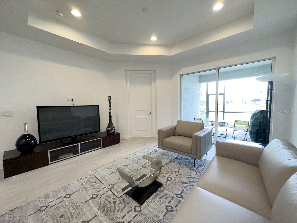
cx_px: 148
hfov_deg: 102.1
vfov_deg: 85.7
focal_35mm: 14
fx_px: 120
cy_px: 112
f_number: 2.2
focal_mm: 2.22
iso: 80
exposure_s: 1/120
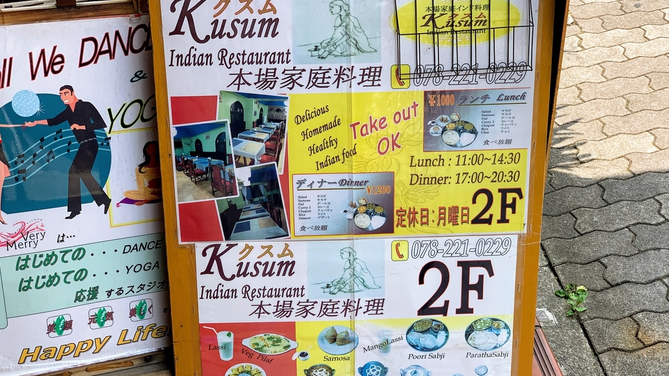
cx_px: 334
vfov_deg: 21.1
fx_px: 1011
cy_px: 224
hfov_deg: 36.6
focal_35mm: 57
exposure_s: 1/291
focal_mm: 6
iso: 16
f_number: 2.4
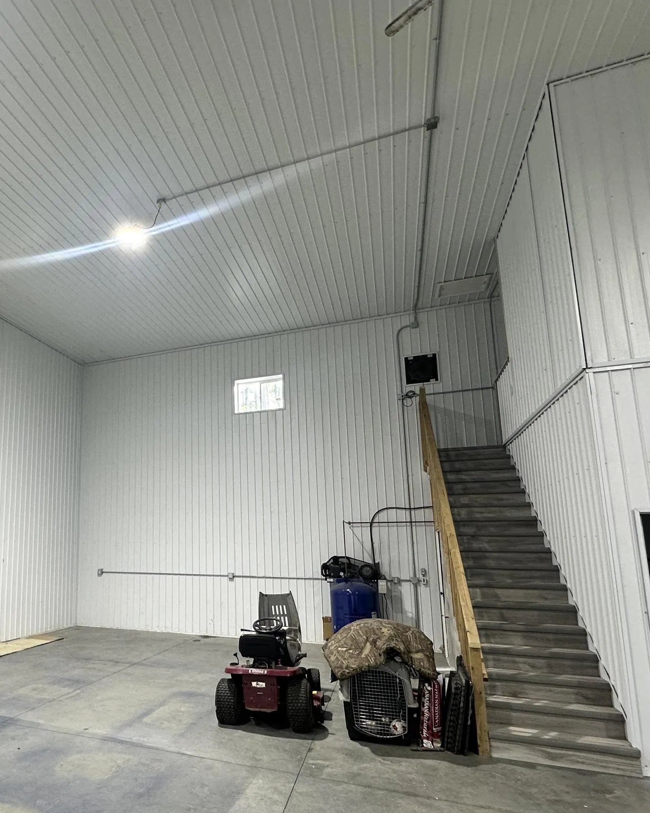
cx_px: 160
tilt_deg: +9.8
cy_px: 464
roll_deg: -0.8
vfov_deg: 74.6
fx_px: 529
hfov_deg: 59.6
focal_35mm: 22
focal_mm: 2.22
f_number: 2.2
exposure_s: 1/120
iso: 160
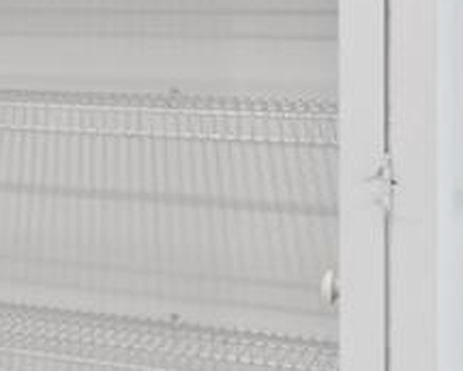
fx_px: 1522
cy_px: -19
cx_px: -881
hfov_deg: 11.4
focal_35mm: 111
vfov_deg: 13.7
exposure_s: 3.2
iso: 100
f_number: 10
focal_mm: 16
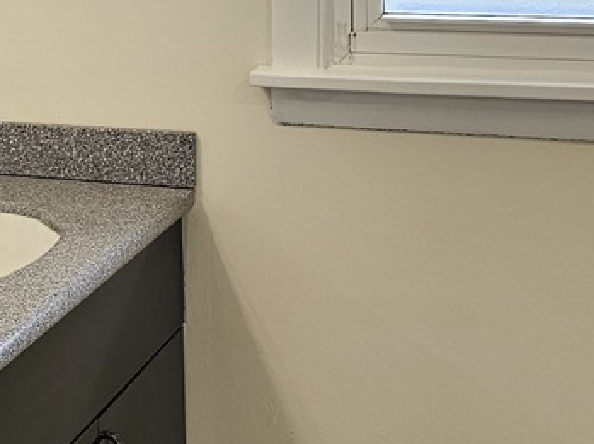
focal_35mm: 95
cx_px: -102
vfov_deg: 15.2
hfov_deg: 19.6
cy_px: -3
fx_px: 1628
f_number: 1.7
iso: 100
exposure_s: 1/120
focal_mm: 6.3
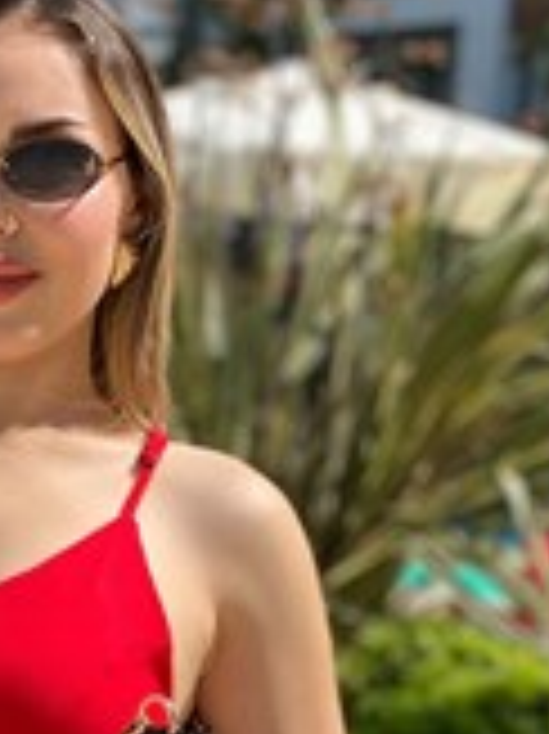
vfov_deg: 14.7
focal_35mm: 132
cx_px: -63
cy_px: 741
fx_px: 2795
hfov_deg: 11.1
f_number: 2
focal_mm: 6
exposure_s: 1/786
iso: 20
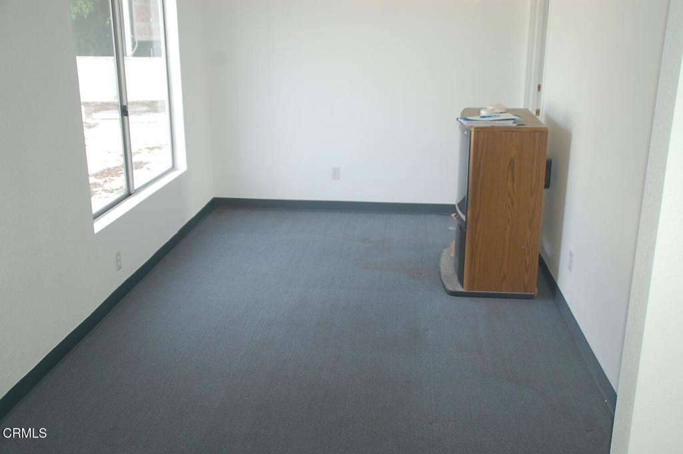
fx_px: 711
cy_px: 227
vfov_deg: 35.4
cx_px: 342
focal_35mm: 38
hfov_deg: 51.3
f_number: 4
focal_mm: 25
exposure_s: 1/160
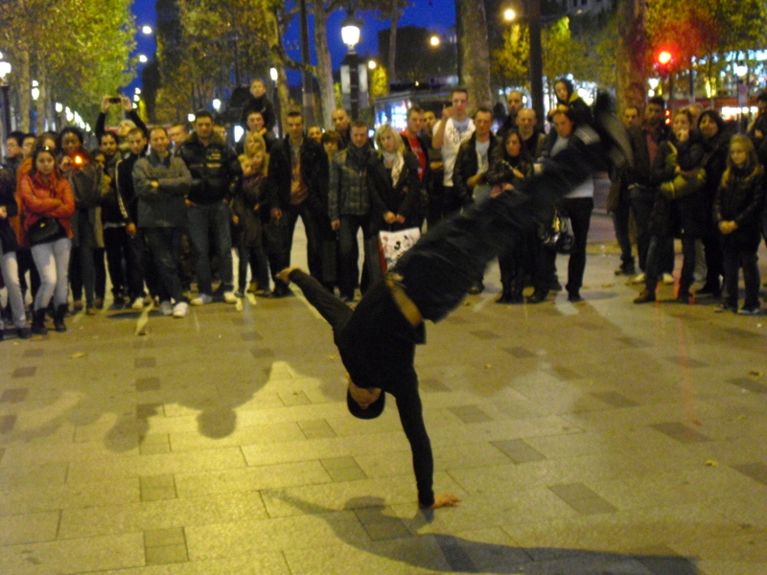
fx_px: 1174
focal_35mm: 53
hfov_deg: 36.2
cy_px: 288
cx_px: 384
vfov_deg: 27.5
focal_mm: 9.4
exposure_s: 1/8
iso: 800
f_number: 3.8
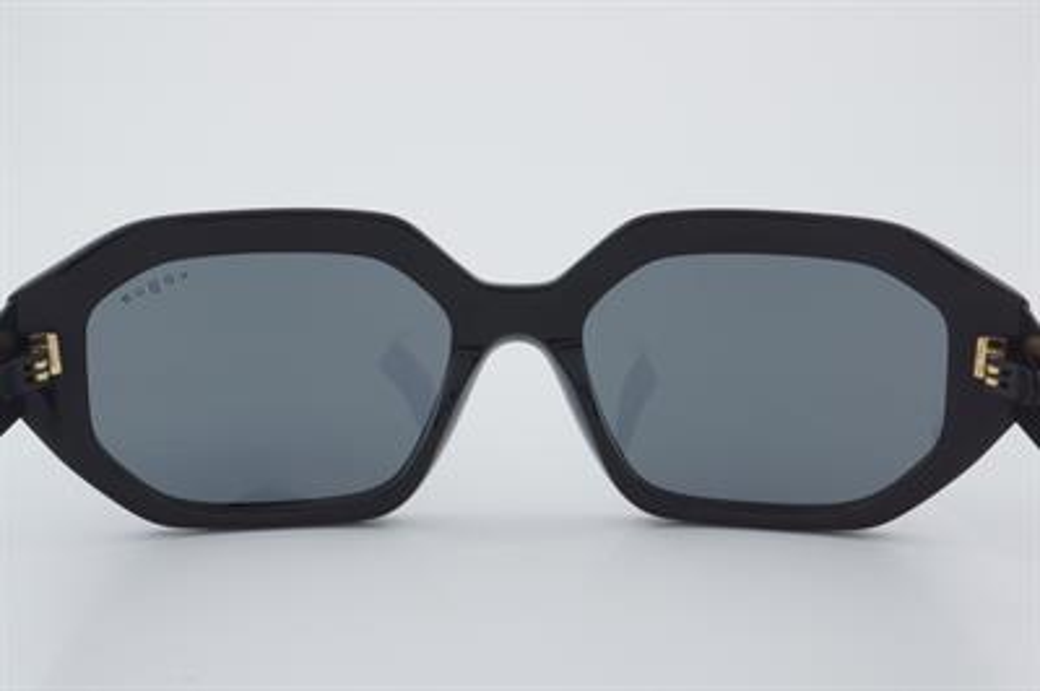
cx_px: 520
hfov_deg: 33.4
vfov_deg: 22.6
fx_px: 1732
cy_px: 346
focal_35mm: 60
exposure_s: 1/4
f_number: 32
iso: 100
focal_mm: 40
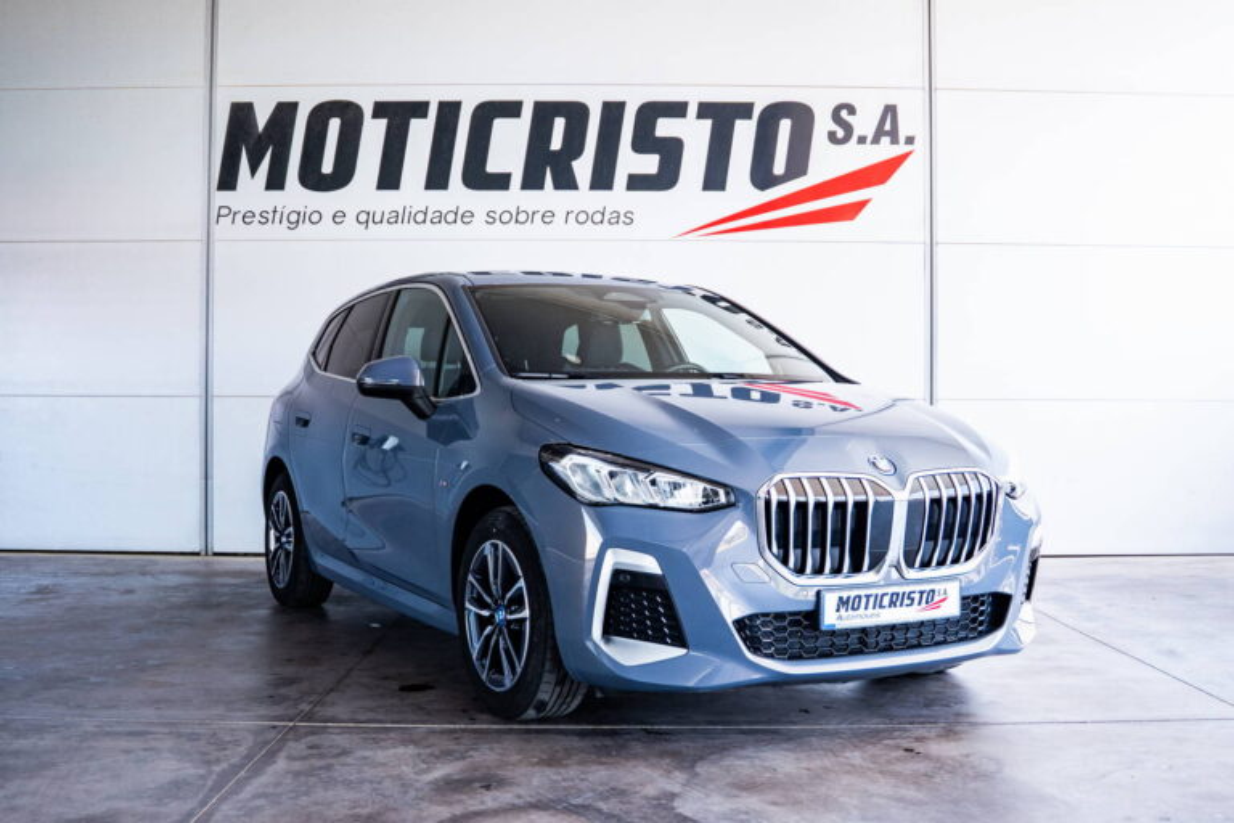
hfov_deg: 49.6
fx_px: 1337
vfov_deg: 34.2
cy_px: 412
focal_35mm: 39
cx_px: 617
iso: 640
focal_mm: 26.3
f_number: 2.8
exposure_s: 1/500
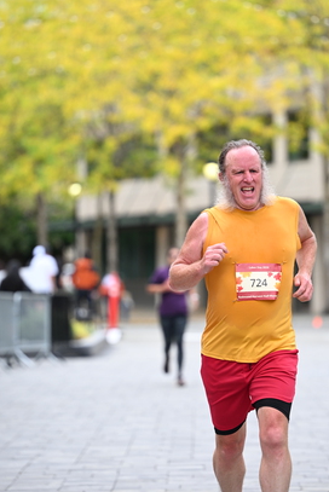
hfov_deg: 7.0
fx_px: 2682
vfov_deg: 10.5
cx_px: 186
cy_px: 244
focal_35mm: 196
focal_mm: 145
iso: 640
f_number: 2.8
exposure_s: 1/2000
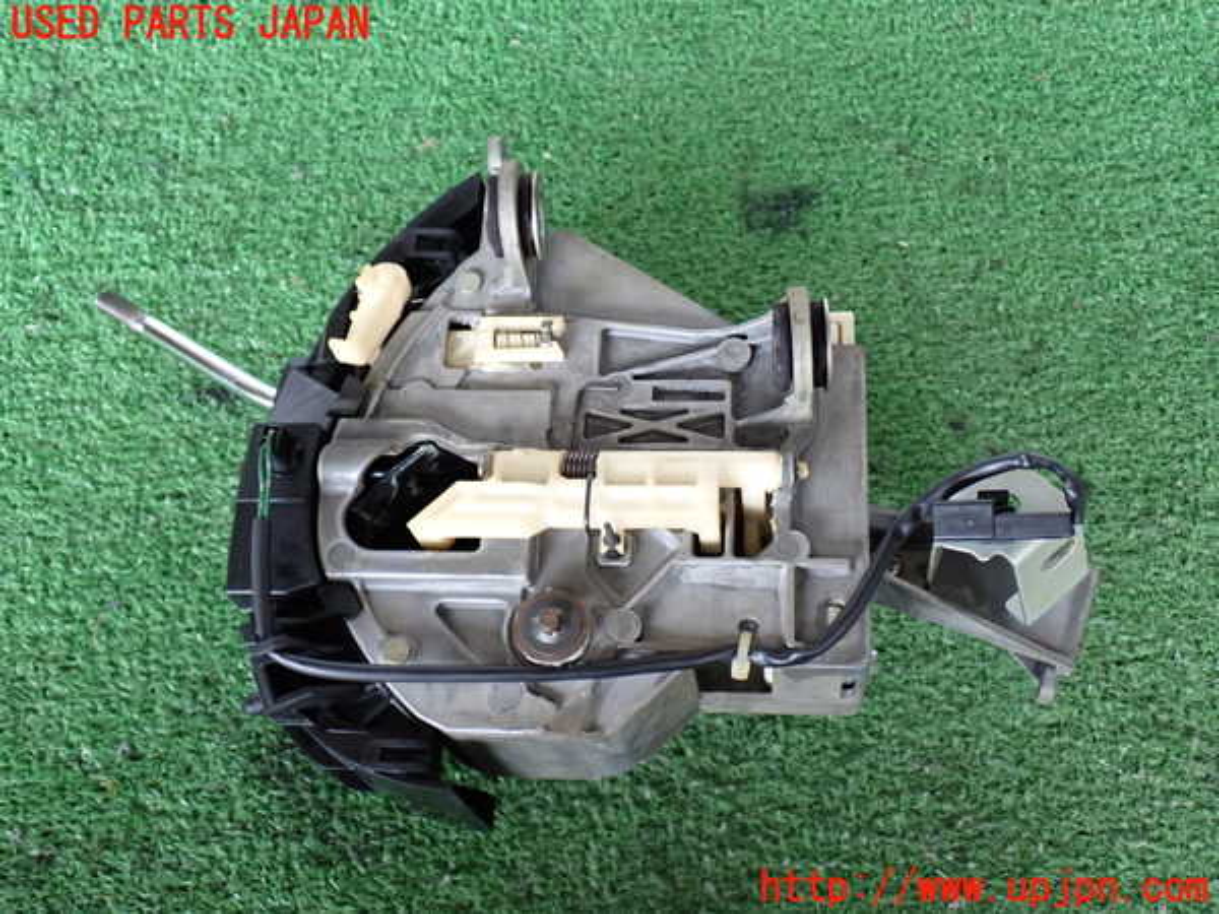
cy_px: 457
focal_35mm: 41
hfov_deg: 45.8
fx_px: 1444
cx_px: 610
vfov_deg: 35.1
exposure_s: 1/40
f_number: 2.8
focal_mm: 7.31
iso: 400
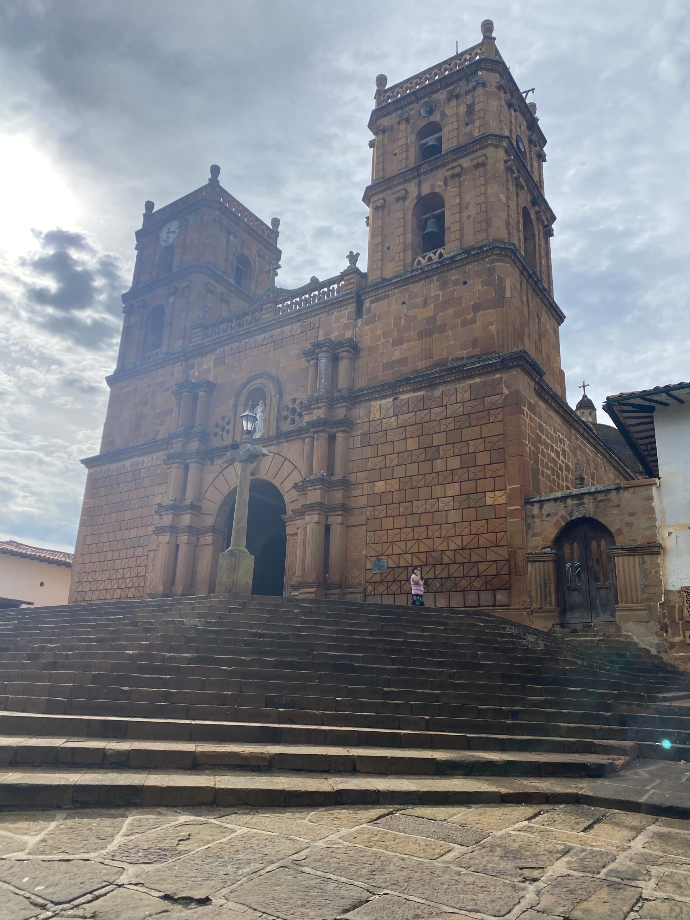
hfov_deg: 53.1
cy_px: 460
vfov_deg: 67.3
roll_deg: -3.1
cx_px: 345
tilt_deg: +20.5
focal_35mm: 26
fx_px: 691
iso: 32
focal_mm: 4.25
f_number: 1.8
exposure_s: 1/4115
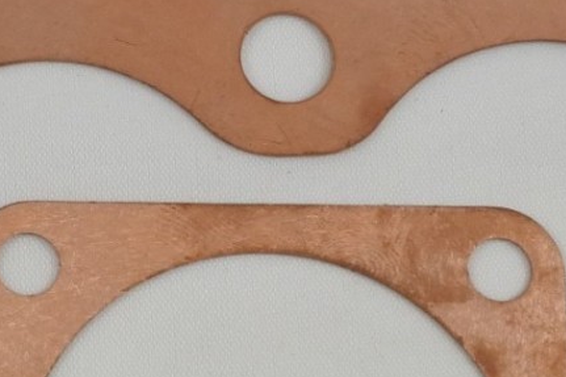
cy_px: -43
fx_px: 2719
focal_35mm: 173
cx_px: -288
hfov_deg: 11.4
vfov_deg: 7.9
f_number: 4
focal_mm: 13.7
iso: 400
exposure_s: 1/250
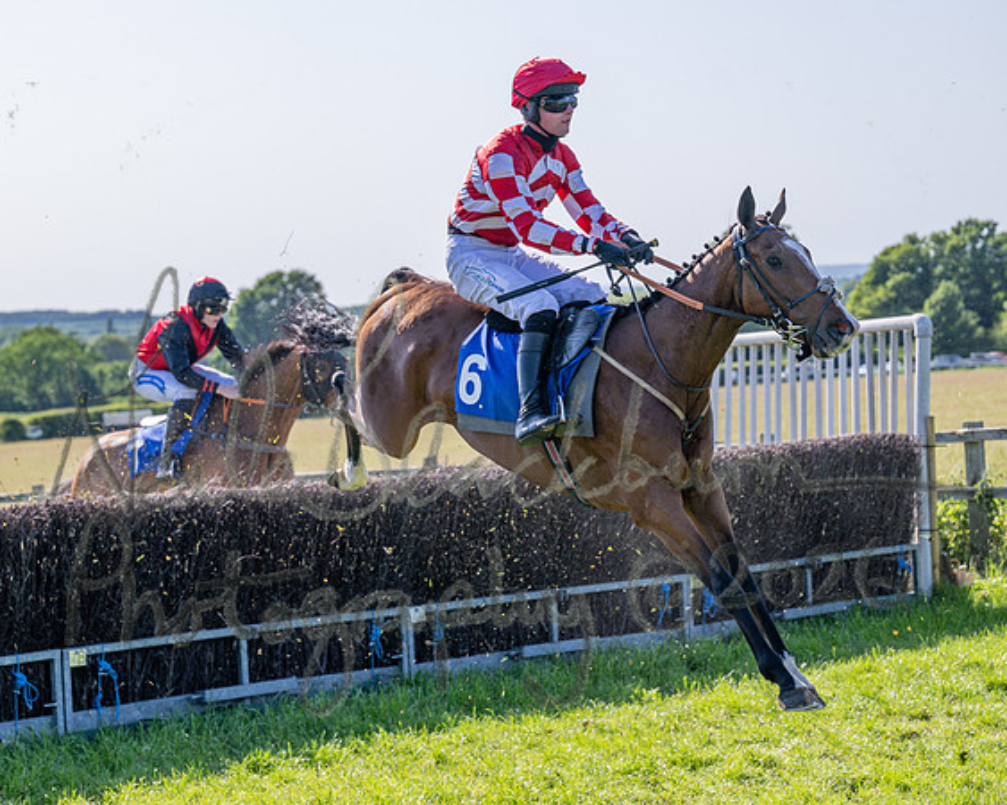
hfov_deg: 20.3
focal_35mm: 94
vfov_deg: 16.4
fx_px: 2795
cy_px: 433
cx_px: 302
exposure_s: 1/2000
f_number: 4
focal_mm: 70
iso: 200
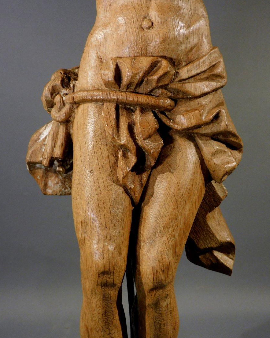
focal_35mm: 35
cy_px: 178
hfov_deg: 42.2
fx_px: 350
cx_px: 136
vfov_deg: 51.5
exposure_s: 1/30
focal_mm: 5.9
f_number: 3.6
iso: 220
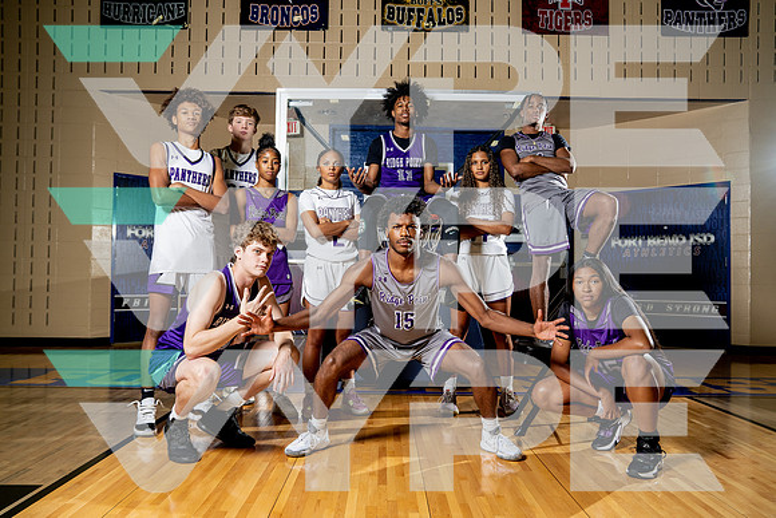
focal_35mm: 29
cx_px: 388
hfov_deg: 63.6
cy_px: 259
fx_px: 625
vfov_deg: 45.0
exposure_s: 1/250
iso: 400
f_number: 5.6
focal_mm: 29
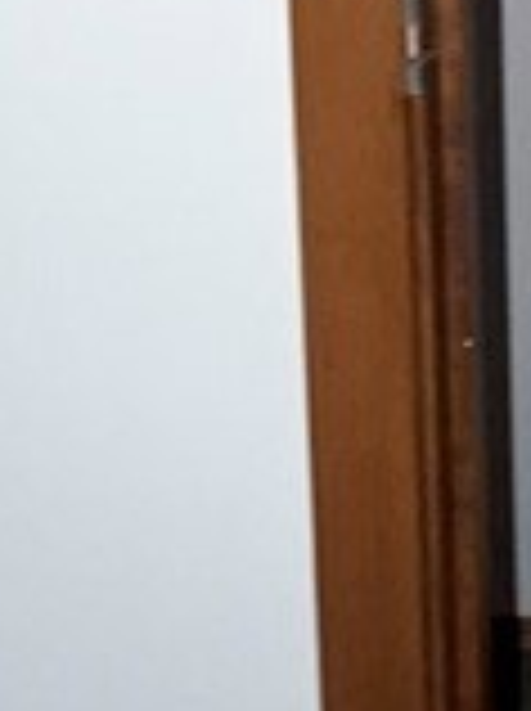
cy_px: -284
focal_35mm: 91
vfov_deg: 19.4
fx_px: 1866
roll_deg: -1.1
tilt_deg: -9.1
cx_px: 932
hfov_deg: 14.4
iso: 160
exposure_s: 1/34
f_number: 2.2
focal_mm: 2.22
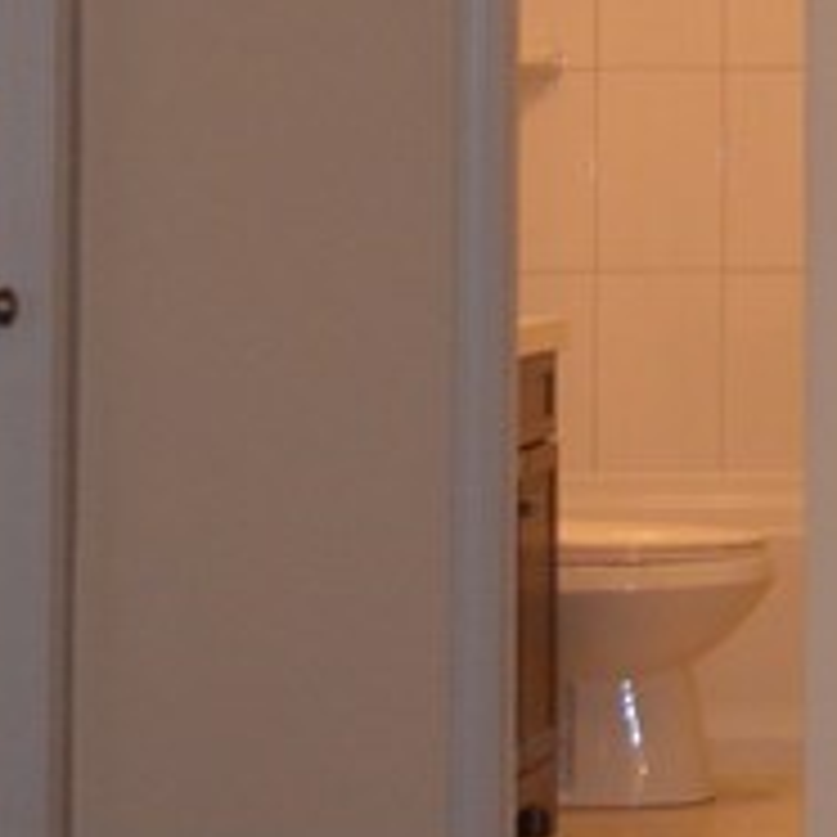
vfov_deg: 8.9
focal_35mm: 194
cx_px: 1582
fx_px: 5307
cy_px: -160
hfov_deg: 8.6
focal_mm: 26
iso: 1250
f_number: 4.2
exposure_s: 1/60
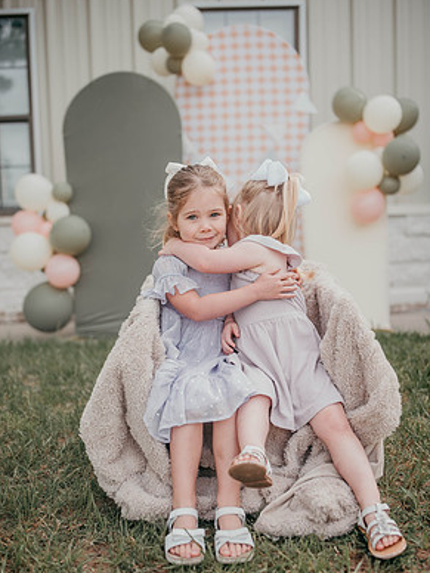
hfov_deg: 36.8
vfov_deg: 47.8
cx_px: 220
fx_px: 646
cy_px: 313
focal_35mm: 39
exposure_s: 1/1000
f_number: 1.8
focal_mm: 35
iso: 50
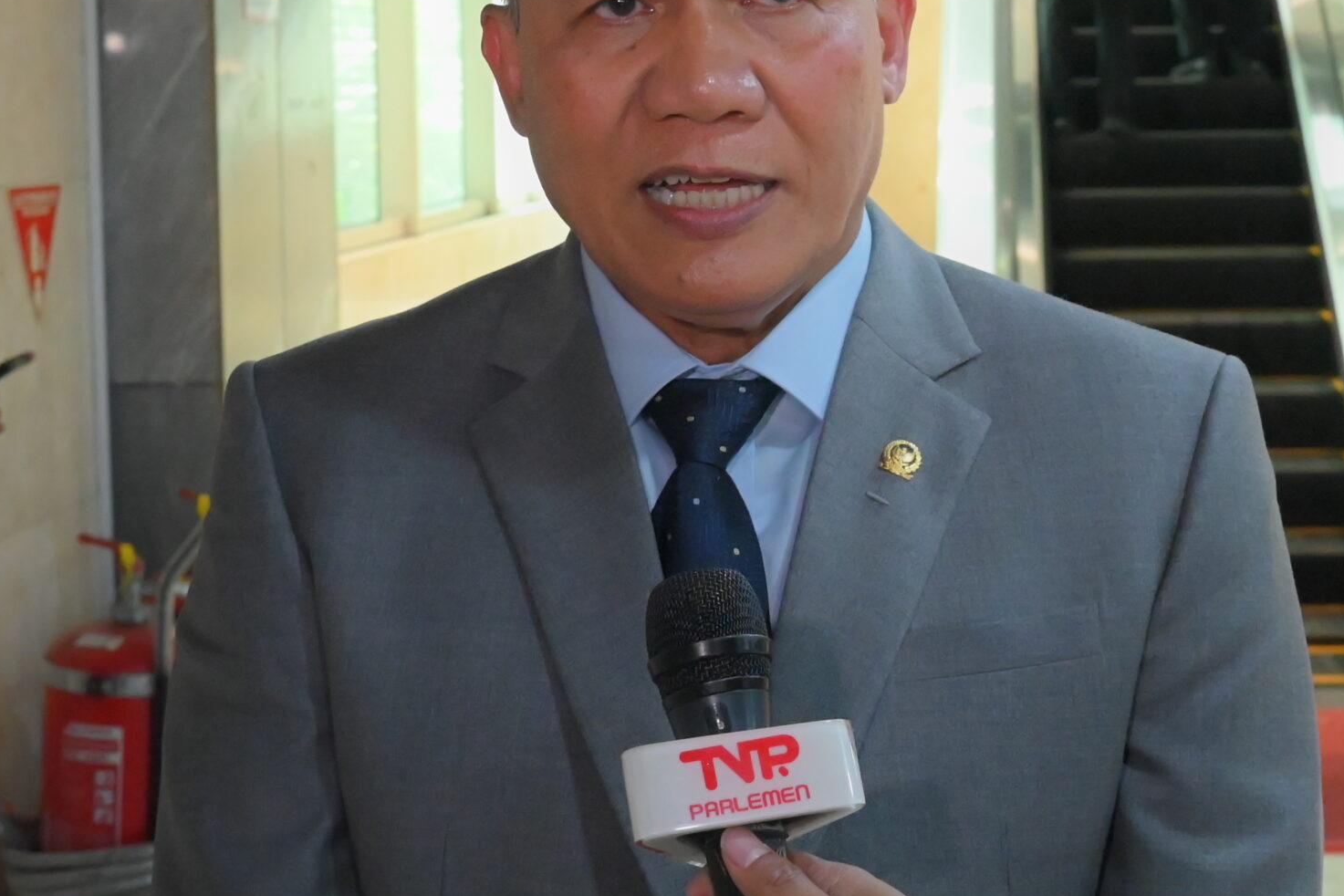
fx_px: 2725
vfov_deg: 18.6
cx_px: 896
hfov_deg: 27.5
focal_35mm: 73
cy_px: 284
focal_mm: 28
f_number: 6.3
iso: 6400
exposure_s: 1/160
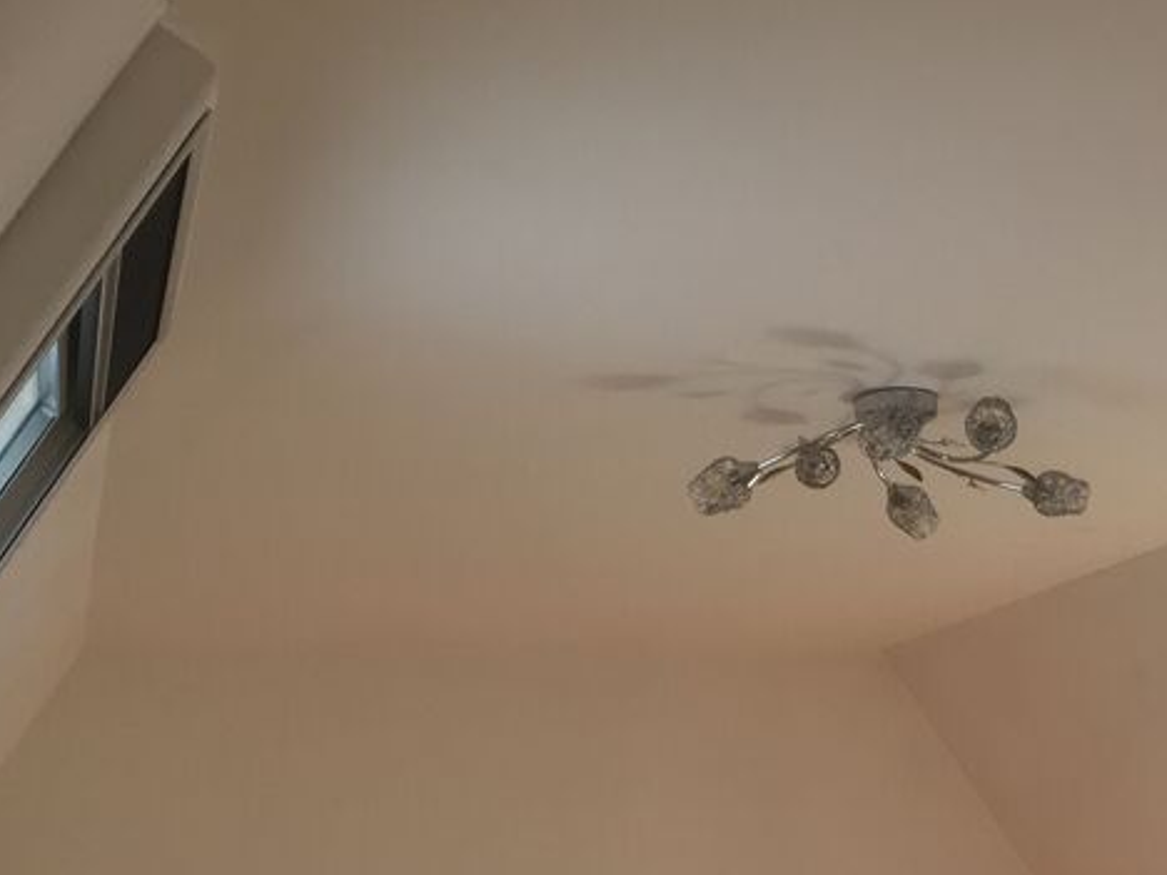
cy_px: 835
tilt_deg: +2.9
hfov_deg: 30.5
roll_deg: +2.9
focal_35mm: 62
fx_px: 2090
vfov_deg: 22.9
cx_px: 908
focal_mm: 4.15
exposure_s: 1/33
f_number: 2.2
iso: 40
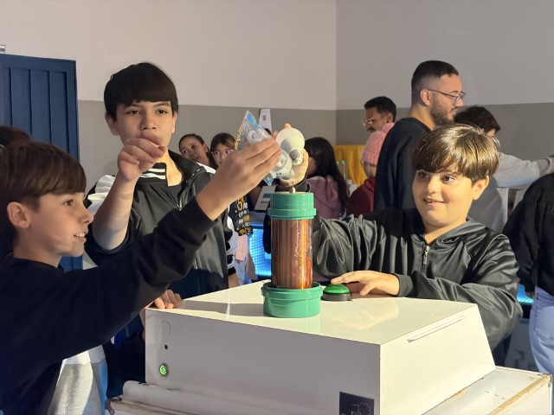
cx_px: 277
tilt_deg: -3.2
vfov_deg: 28.0
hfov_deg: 36.8
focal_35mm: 52
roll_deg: +1.3
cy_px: 208
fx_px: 832
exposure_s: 1/40
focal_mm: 5.96
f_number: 1.6
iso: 320
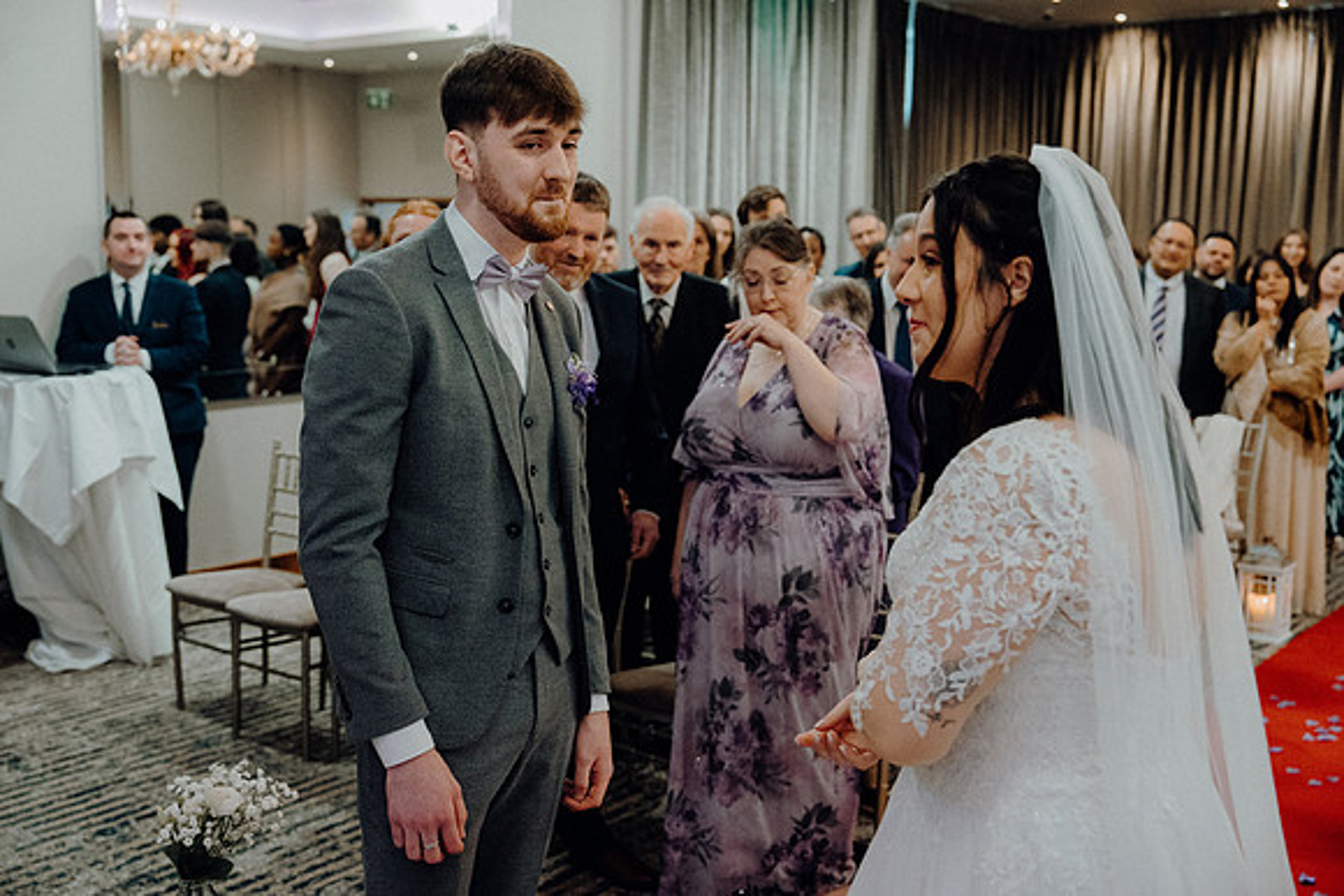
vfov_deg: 31.9
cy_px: 448
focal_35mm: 42
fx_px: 1568
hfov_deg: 46.4
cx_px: 672
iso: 5000
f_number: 3.5
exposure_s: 1/200
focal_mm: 42
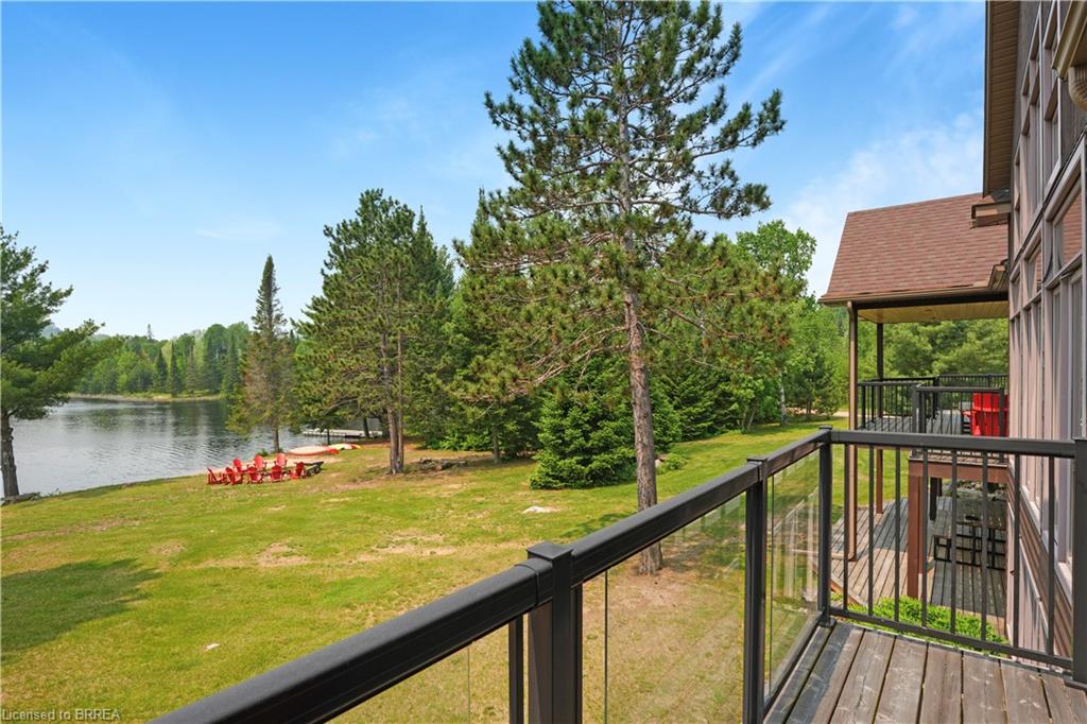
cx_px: 544
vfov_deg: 67.8
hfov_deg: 90.5
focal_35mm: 18
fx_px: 539
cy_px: 362
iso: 50
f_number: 7.1
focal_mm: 11.9
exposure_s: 1/100
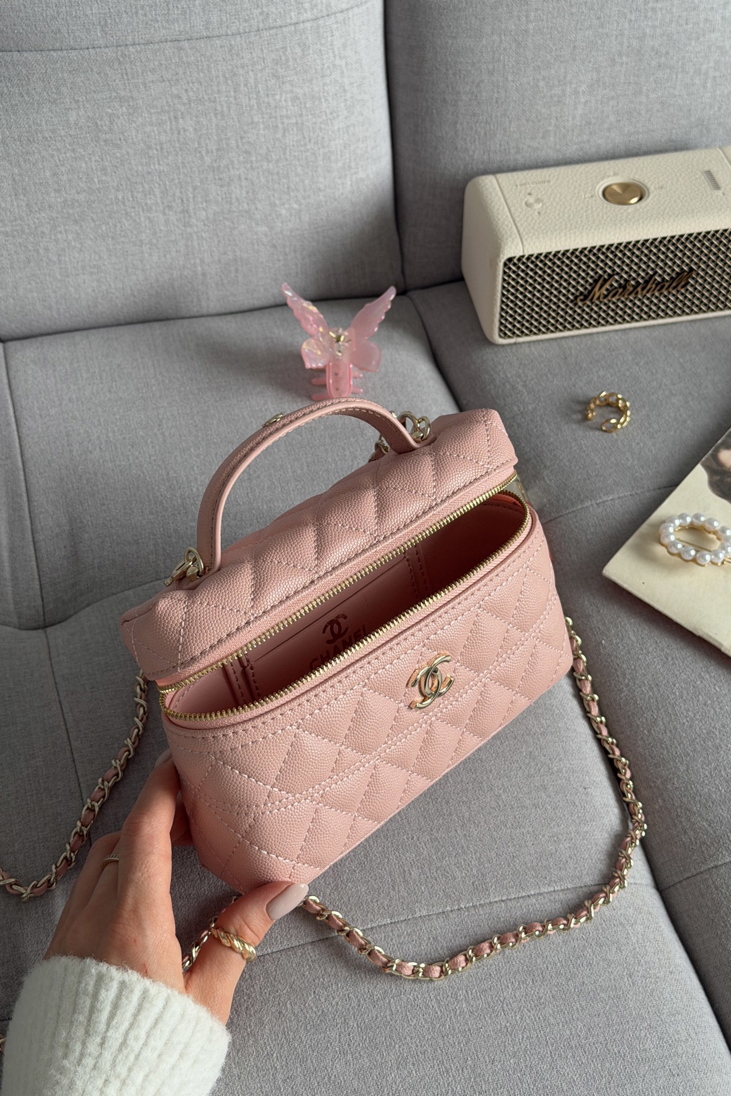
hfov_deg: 27.0
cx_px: 371
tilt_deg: -55.9
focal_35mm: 50
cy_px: 548
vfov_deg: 39.6
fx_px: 1523
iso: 100
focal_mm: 6.76
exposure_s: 1/106
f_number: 1.78
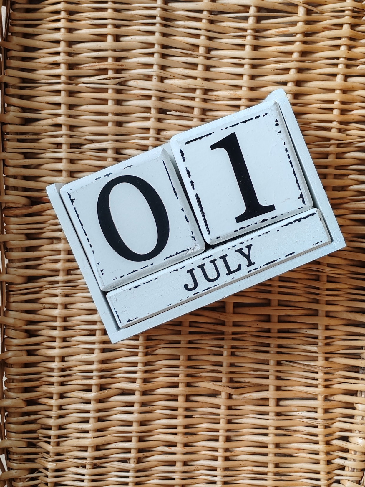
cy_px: 244
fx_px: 759
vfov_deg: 35.5
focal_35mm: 54
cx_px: 182
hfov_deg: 27.0
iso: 125
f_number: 1.9
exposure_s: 1/100
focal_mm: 6.12
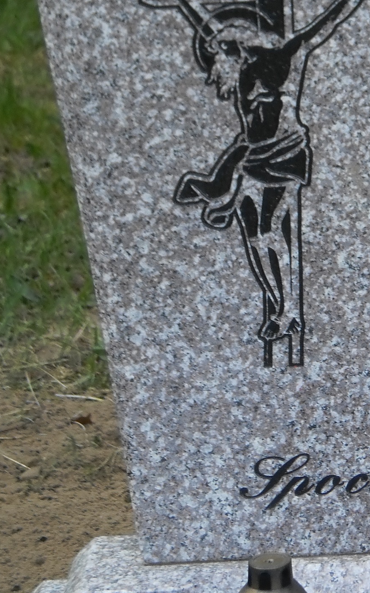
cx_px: 557
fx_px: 3357
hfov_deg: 6.2
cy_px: 156
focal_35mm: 208
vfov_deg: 10.1
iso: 100
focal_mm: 17.3
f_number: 5.7
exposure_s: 1/100
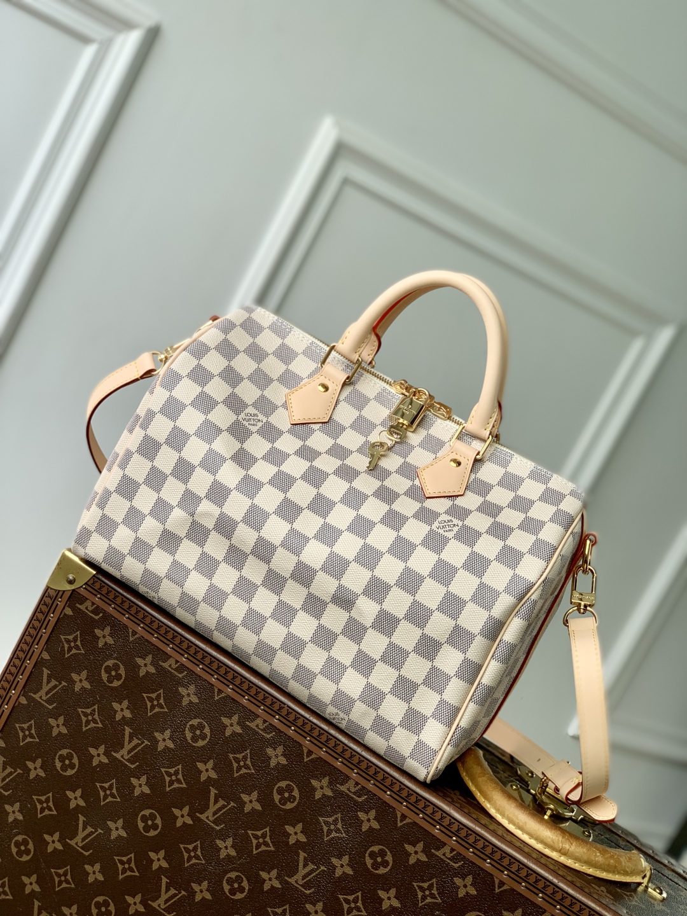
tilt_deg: -8.7
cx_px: 344
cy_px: 458
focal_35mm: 52
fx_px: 1376
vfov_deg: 36.8
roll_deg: -28.3
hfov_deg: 28.0
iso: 16
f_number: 2.4
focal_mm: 6
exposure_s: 1/372
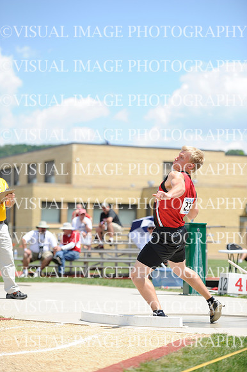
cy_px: 186
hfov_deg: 12.2
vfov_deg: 18.3
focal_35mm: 112
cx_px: 124
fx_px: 1154
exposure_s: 1/2500
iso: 250
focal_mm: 112
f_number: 2.8
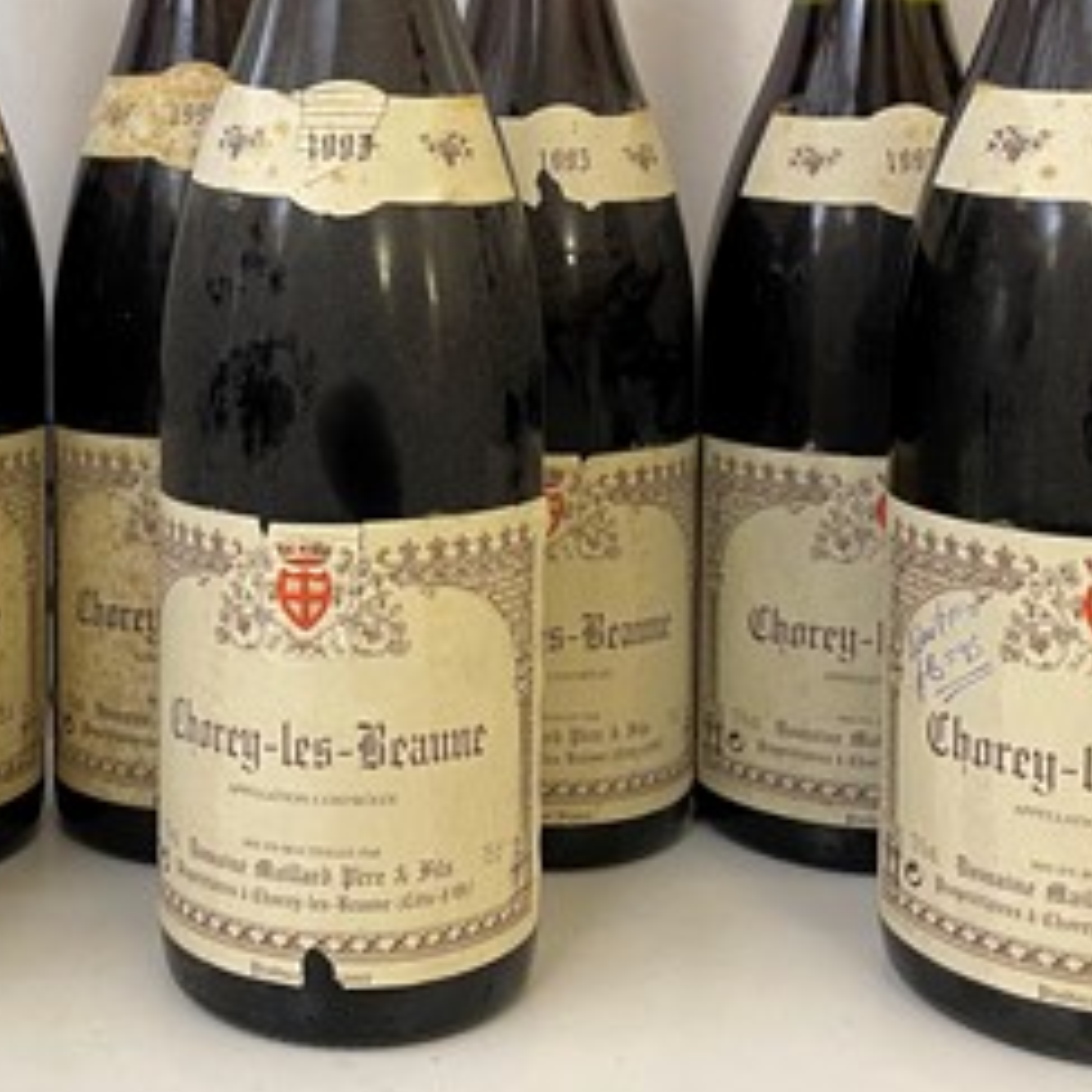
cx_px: 331
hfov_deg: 35.6
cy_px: 320
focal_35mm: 47
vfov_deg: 35.5
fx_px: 1677
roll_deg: -0.3
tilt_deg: -4.3
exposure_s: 1/52
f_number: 1.6
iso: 160
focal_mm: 4.2
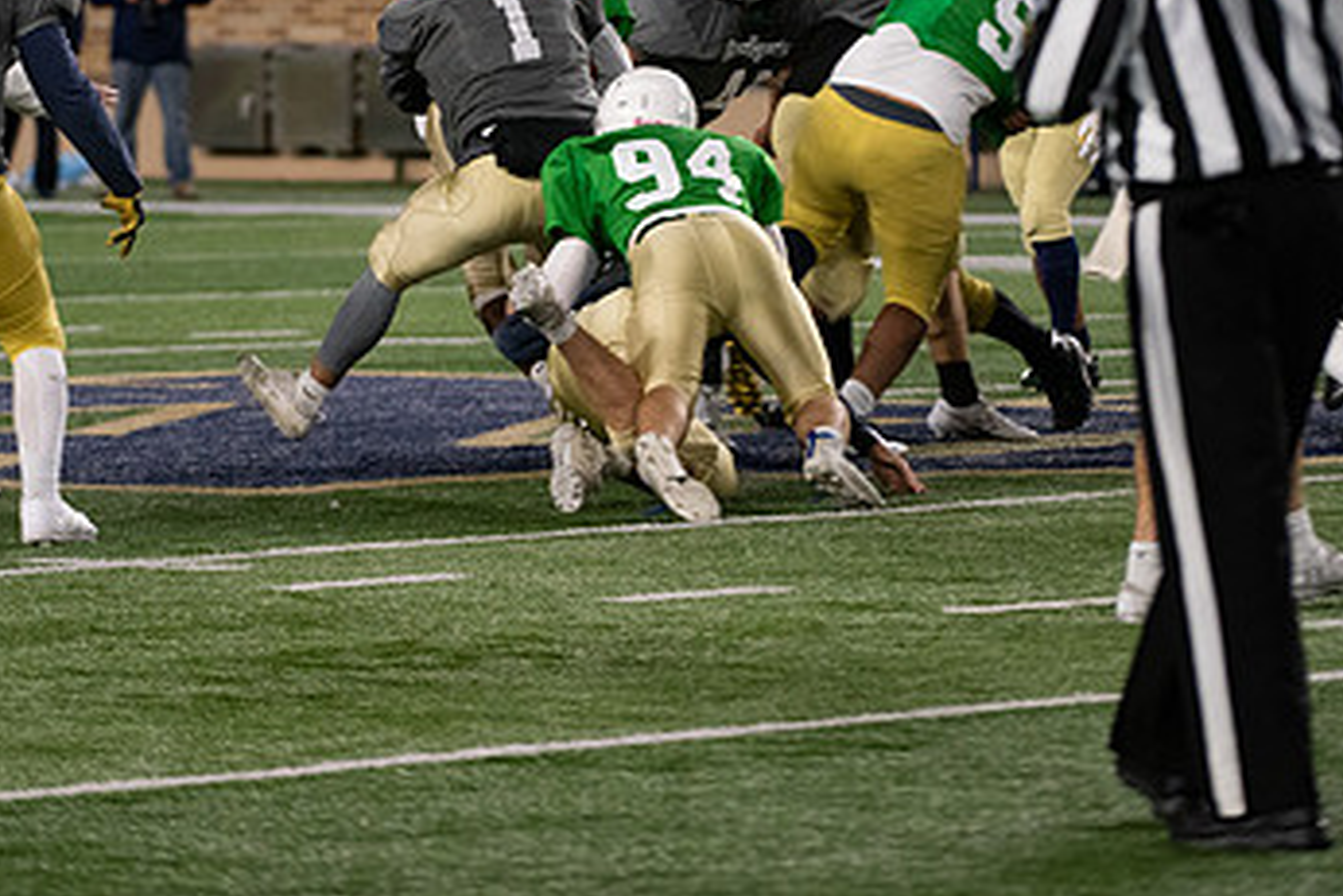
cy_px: 165
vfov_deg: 4.1
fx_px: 12502
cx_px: 485
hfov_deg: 6.1
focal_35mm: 335
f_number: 4
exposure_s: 1/500
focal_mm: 200
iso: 3200
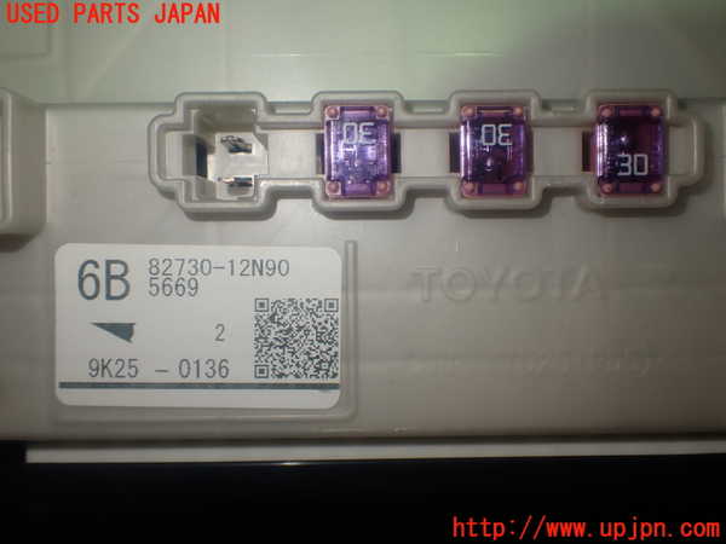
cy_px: 272
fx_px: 797
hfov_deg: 49.0
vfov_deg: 37.7
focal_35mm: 38
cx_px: 363
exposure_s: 1/80
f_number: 2.7
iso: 125
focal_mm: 6.83
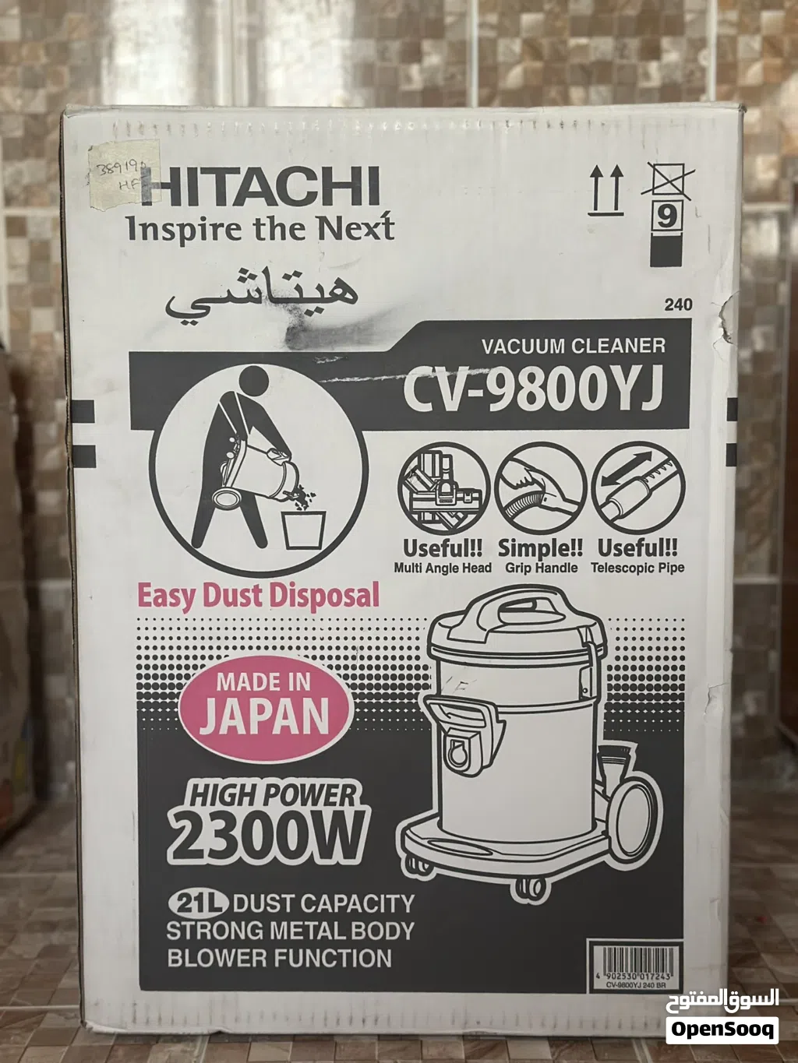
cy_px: 532
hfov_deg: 30.3
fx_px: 1475
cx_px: 399
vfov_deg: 39.7
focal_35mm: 48
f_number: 1.78
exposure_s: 1/59
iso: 400
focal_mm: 6.86
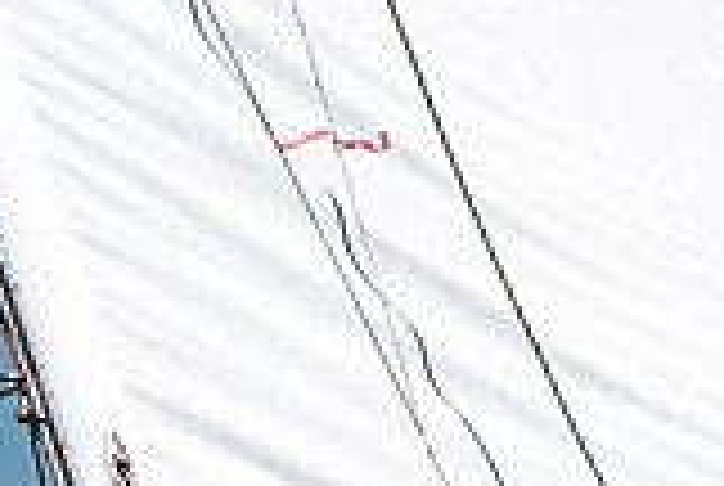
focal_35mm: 1617
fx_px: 32579
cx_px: 315
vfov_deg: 0.9
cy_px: 776
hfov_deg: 1.3
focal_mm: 300
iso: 320
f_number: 5.6
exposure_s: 1/5000
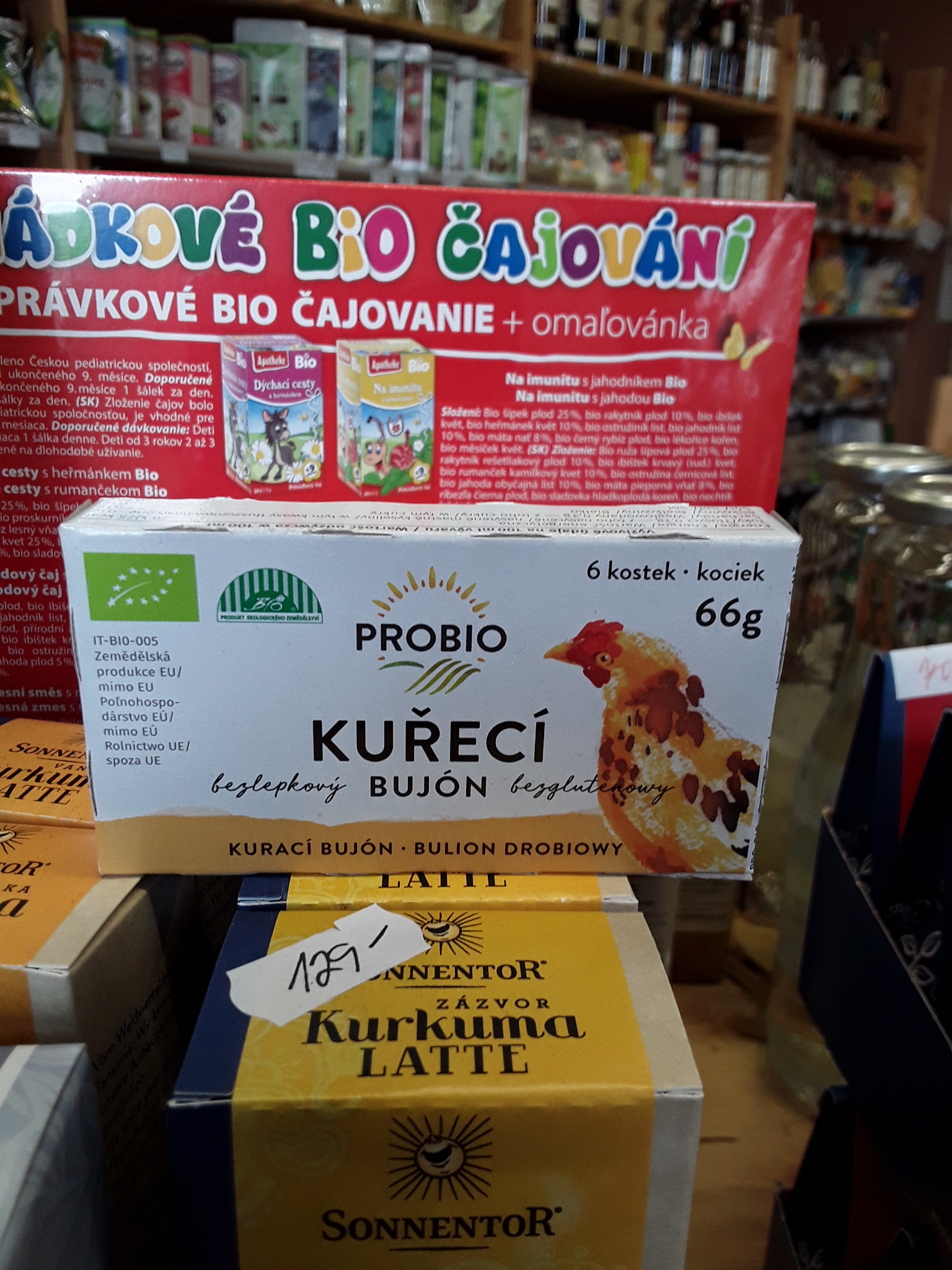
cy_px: 635
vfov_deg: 65.3
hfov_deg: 51.4
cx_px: 476
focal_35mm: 27
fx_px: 990
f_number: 1.9
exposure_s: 1/50
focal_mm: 2.91
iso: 50
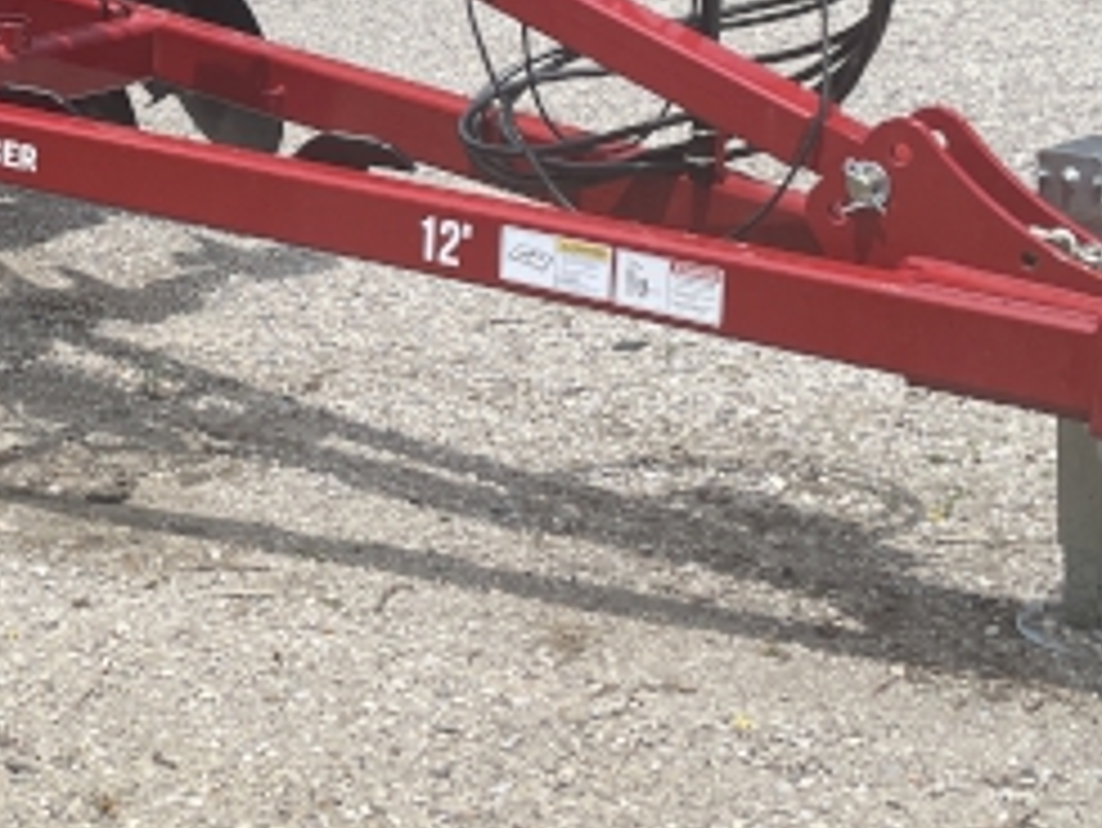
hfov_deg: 21.6
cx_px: -153
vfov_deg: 17.1
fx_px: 2707
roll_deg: +2.4
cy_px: 90
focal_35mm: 85
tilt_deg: -6.0
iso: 32
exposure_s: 1/2353
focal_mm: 4.2
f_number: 1.6
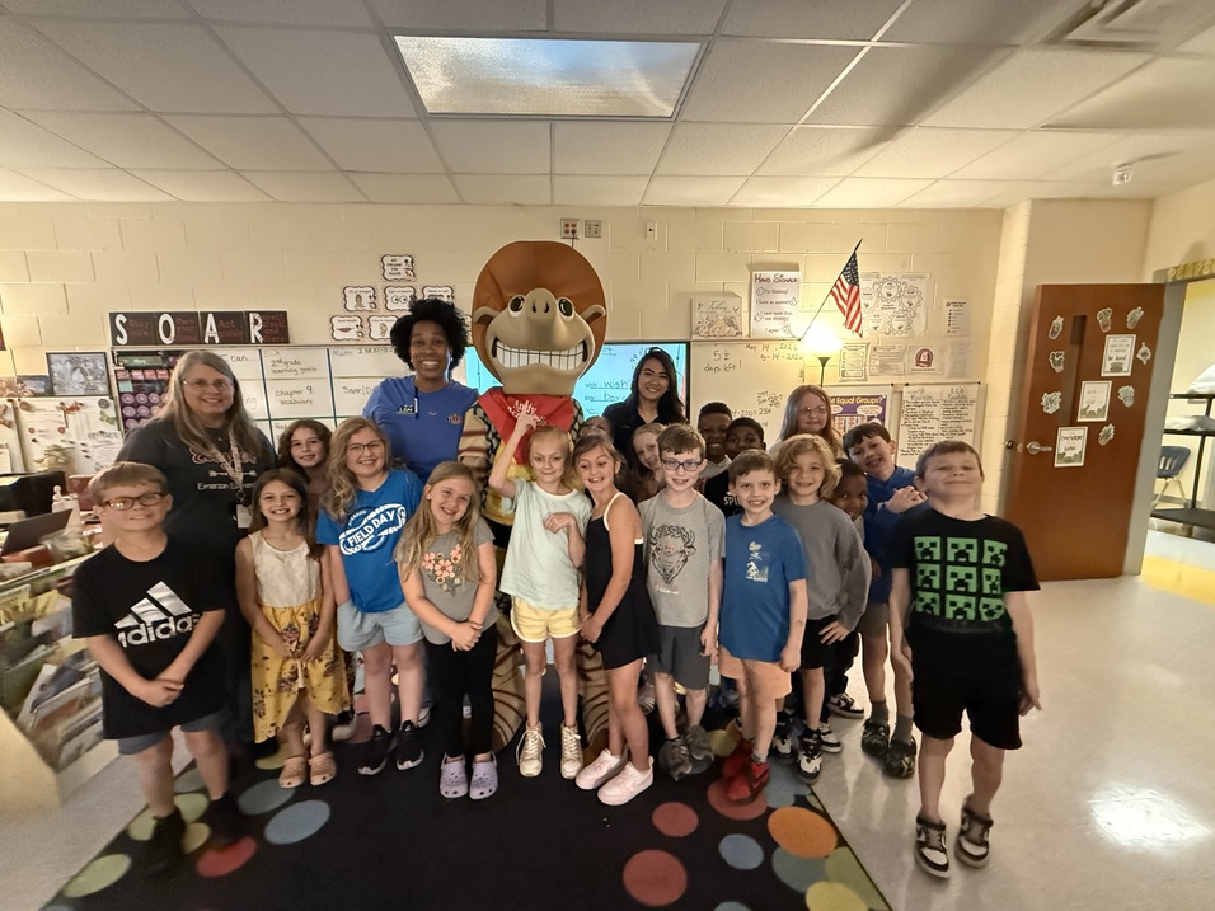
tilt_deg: -9.9
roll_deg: +0.5
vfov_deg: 81.7
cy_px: 484
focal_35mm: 15
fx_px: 526
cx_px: 596
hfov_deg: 98.2
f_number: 2.2
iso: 1250
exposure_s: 1/60
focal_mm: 2.22
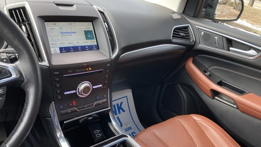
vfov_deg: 37.7
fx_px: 214
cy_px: 78
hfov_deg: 62.6
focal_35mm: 31
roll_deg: -14.7
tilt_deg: -27.0
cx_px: 132
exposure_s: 1/121
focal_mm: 3.99
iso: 32
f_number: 1.8
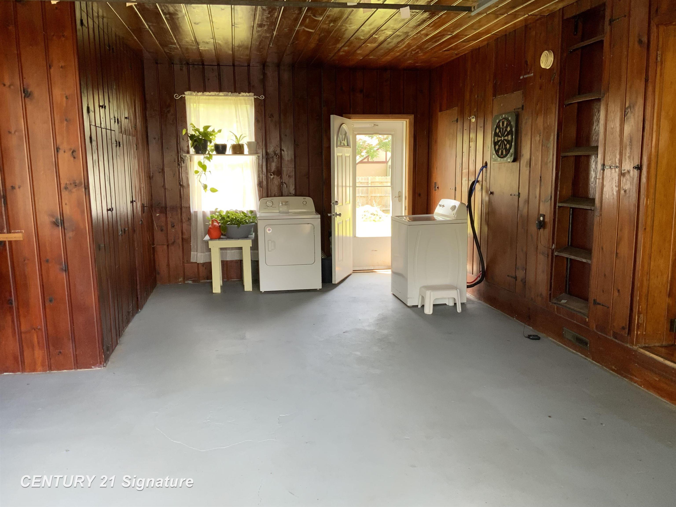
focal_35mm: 29
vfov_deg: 48.2
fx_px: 566
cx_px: 338
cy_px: 254
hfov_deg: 61.7
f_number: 1.8
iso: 64
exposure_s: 1/80
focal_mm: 3
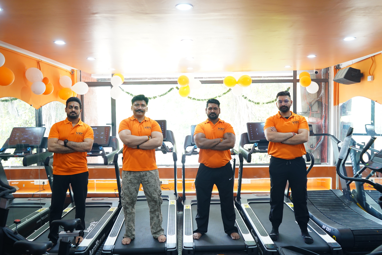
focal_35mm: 28
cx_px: 191
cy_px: 128
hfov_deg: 65.5
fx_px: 297
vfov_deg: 46.4
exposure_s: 1/100
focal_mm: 28
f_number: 4
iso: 1250
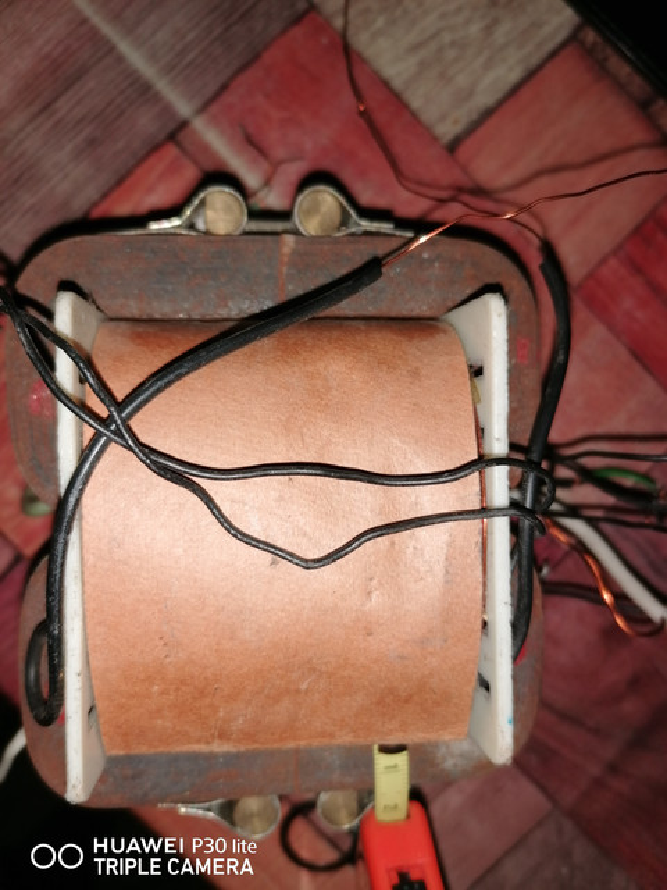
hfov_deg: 51.4
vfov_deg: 65.3
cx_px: 334
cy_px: 445
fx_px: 694
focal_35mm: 27
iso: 50
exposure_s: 1/120
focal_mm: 4.75
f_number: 1.8
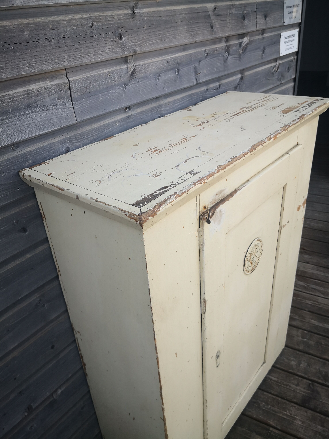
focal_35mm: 27
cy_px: 220
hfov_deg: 51.4
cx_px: 164
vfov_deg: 65.3
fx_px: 342
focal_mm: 3.95
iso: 50
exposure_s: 1/680
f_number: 1.6
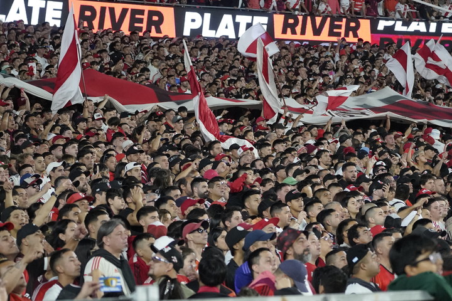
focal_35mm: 150
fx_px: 1883
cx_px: 226
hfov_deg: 13.7
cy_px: 150
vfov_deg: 9.1
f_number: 4.5
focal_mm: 100
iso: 8000
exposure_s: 1/1000
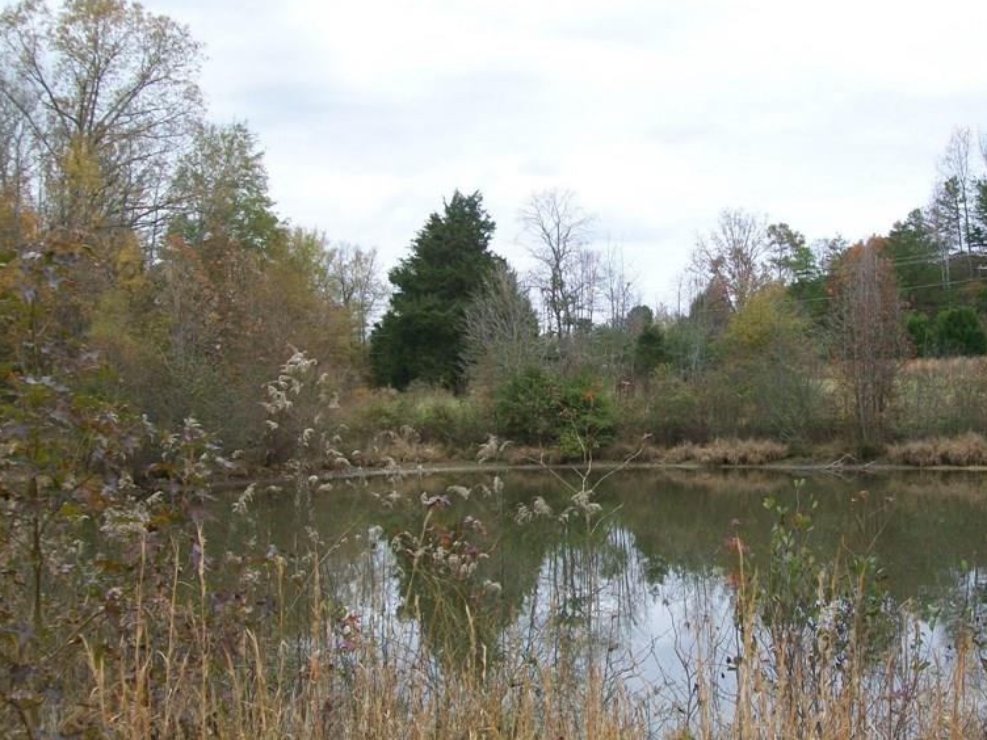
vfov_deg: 29.7
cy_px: 386
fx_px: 1397
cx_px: 560
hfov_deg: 38.8
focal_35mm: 49
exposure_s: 1/320
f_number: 2.7
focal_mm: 6
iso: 64
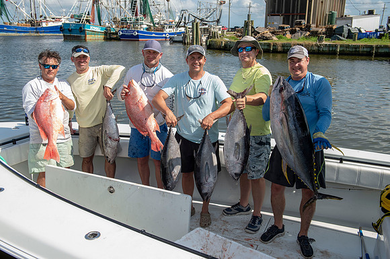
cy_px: 130
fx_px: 368
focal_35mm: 34
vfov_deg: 38.8
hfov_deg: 55.8
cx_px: 195
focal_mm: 34
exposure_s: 1/250
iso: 50
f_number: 5.6
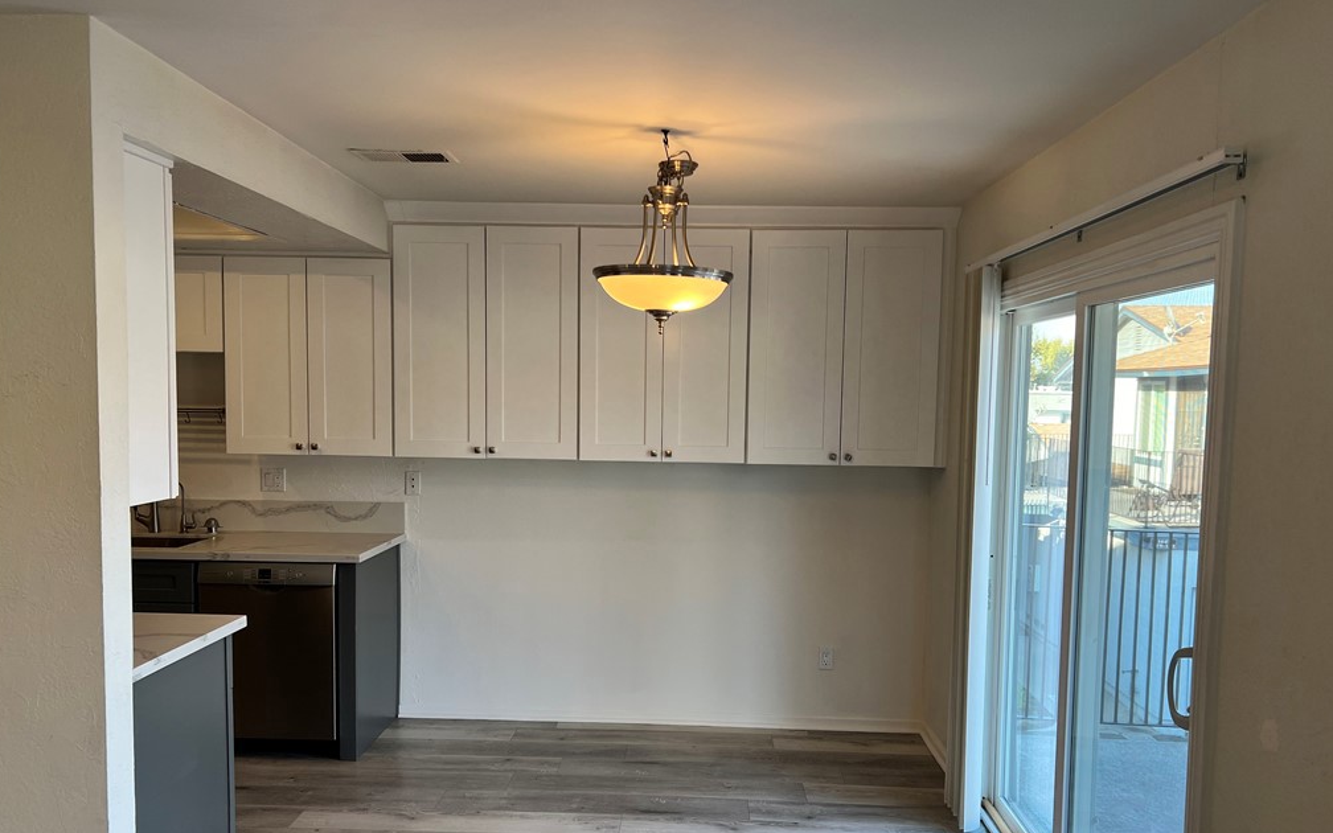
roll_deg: -1.0
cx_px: 668
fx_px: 1017
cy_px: 465
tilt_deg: -4.4
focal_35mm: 28
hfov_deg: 66.5
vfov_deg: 44.5
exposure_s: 1/120
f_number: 1.5
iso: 50
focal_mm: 5.7
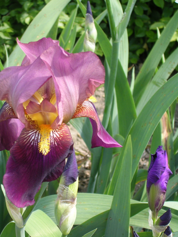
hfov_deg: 15.6
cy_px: 118
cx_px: 89
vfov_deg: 20.7
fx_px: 651
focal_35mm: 95
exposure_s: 1/85.7
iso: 50
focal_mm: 14.5
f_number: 4.4
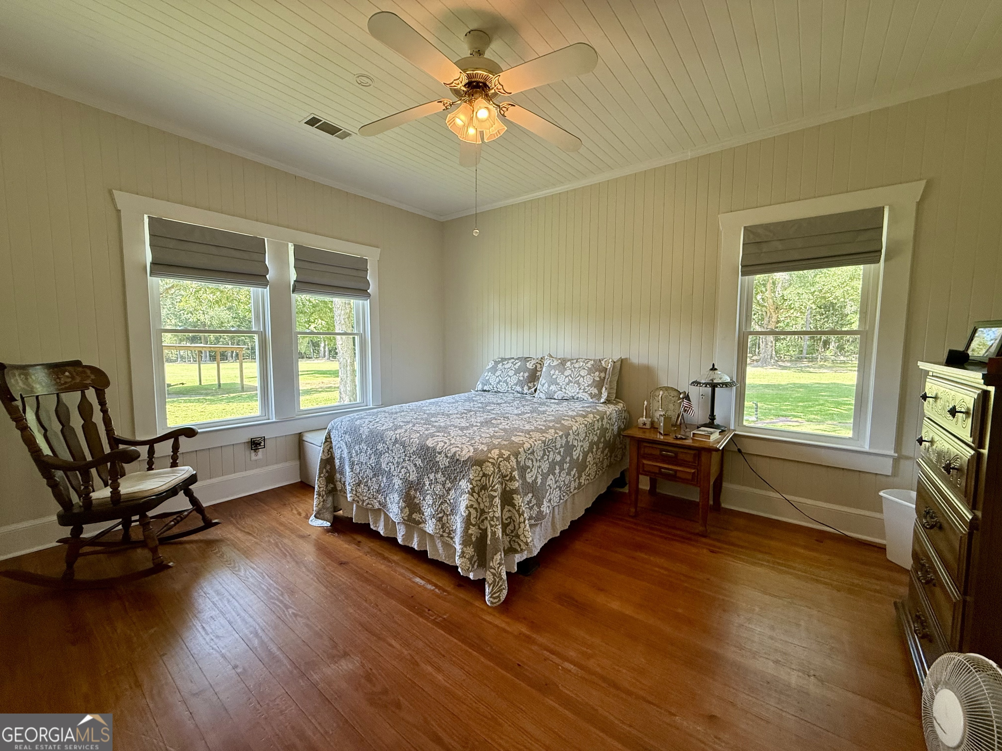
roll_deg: -0.5
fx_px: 405
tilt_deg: -4.6
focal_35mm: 14
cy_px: 376
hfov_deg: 102.1
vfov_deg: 85.7
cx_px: 501
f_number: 2.2
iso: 200
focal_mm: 2.22
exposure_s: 1/120
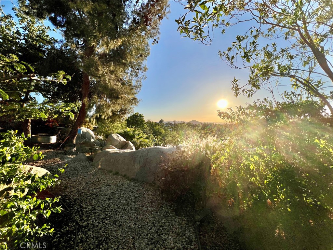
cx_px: 166
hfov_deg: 106.2
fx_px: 125
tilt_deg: -0.7
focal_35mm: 13
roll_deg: -0.6
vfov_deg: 89.9
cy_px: 125
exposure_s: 1/2732
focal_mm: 1.57
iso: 32
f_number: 1.8
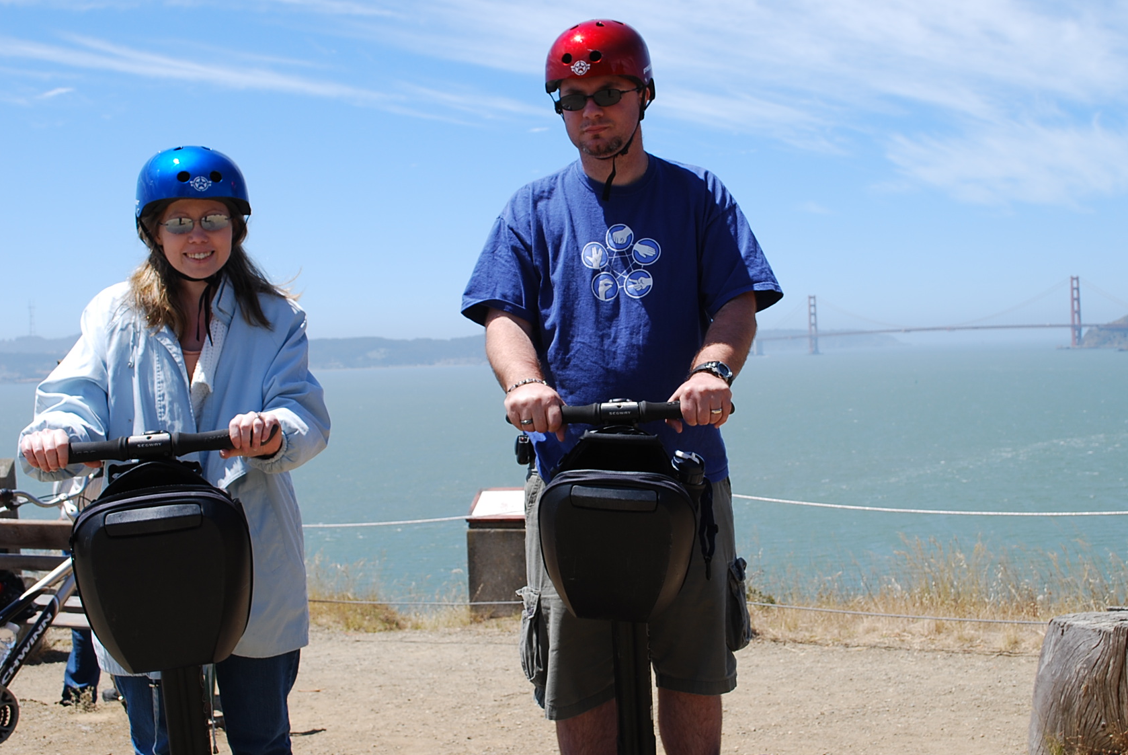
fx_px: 1412
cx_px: 633
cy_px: 355
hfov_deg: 43.5
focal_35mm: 45
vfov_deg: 29.9
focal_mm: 26
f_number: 7.1
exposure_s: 1/200
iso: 100
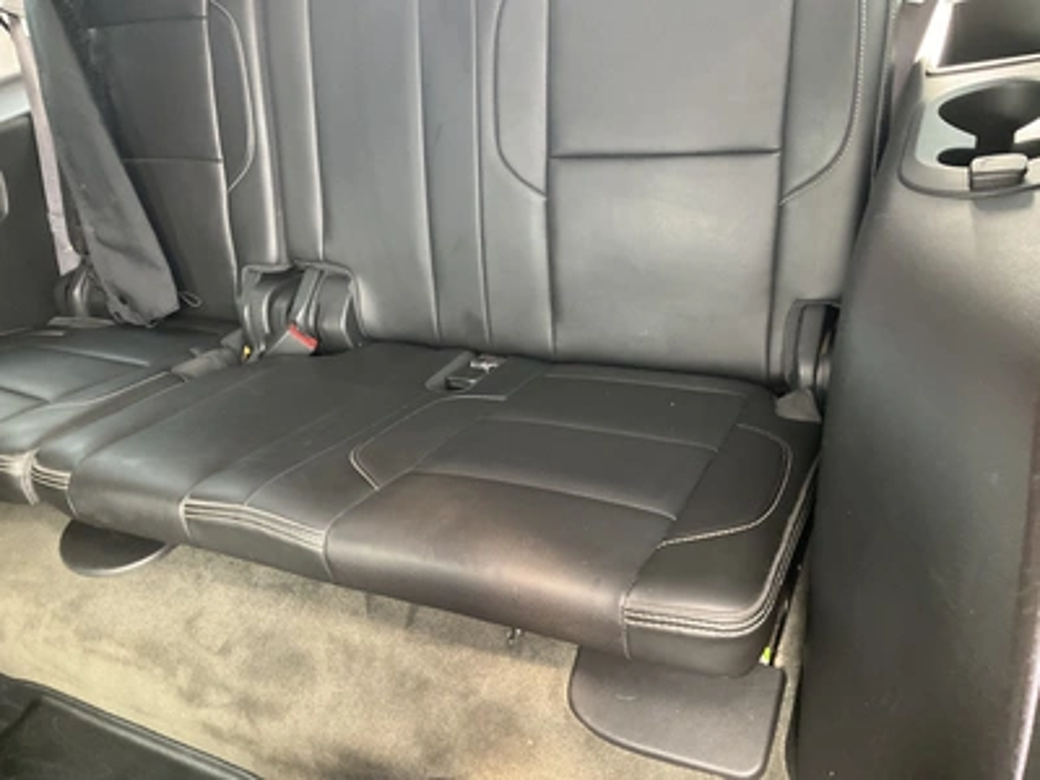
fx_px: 871
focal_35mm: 29
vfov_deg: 48.2
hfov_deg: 61.7
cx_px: 520
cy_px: 390
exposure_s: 1/44
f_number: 1.8
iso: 320
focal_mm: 3
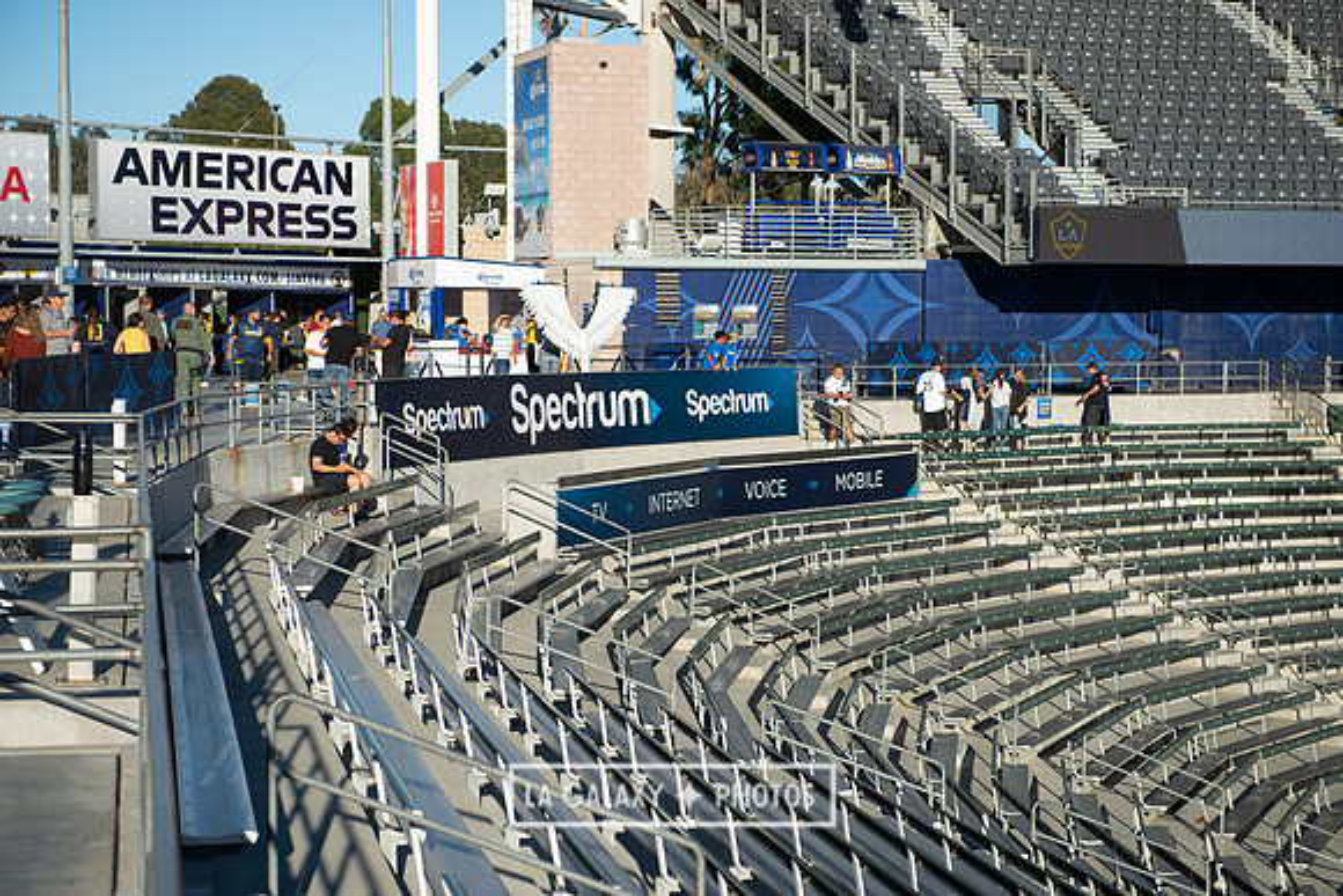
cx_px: 672
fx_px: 2612
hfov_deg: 28.8
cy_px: 448
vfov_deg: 19.5
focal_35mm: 70
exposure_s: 1/2000
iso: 200
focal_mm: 70
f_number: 4.5
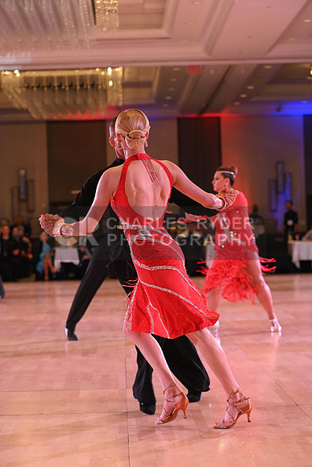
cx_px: 156
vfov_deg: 22.1
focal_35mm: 92
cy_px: 234
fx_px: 1195
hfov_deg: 14.9
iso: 1600
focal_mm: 92
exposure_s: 1/200
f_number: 4.5
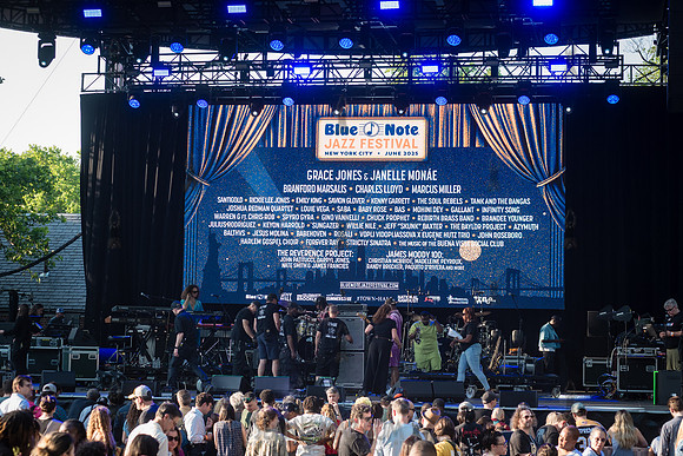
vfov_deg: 17.1
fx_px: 1518
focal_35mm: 80
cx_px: 342
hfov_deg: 25.4
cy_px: 228
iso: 800
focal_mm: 80
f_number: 5
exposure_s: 1/640
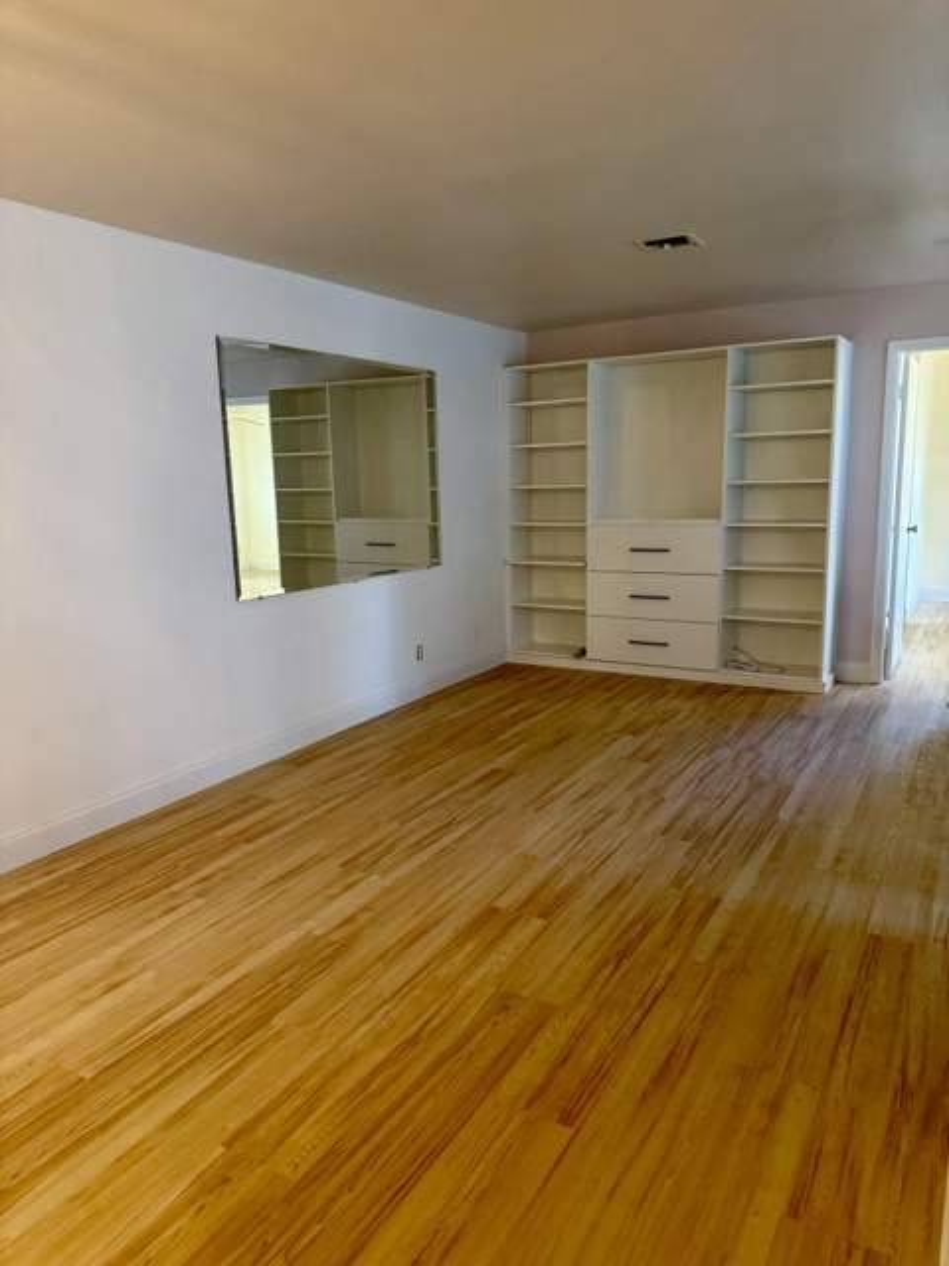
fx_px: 877
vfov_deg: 71.6
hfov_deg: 56.8
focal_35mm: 24
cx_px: 474
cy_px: 633
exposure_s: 1/60
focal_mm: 6.76
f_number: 1.78
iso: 250
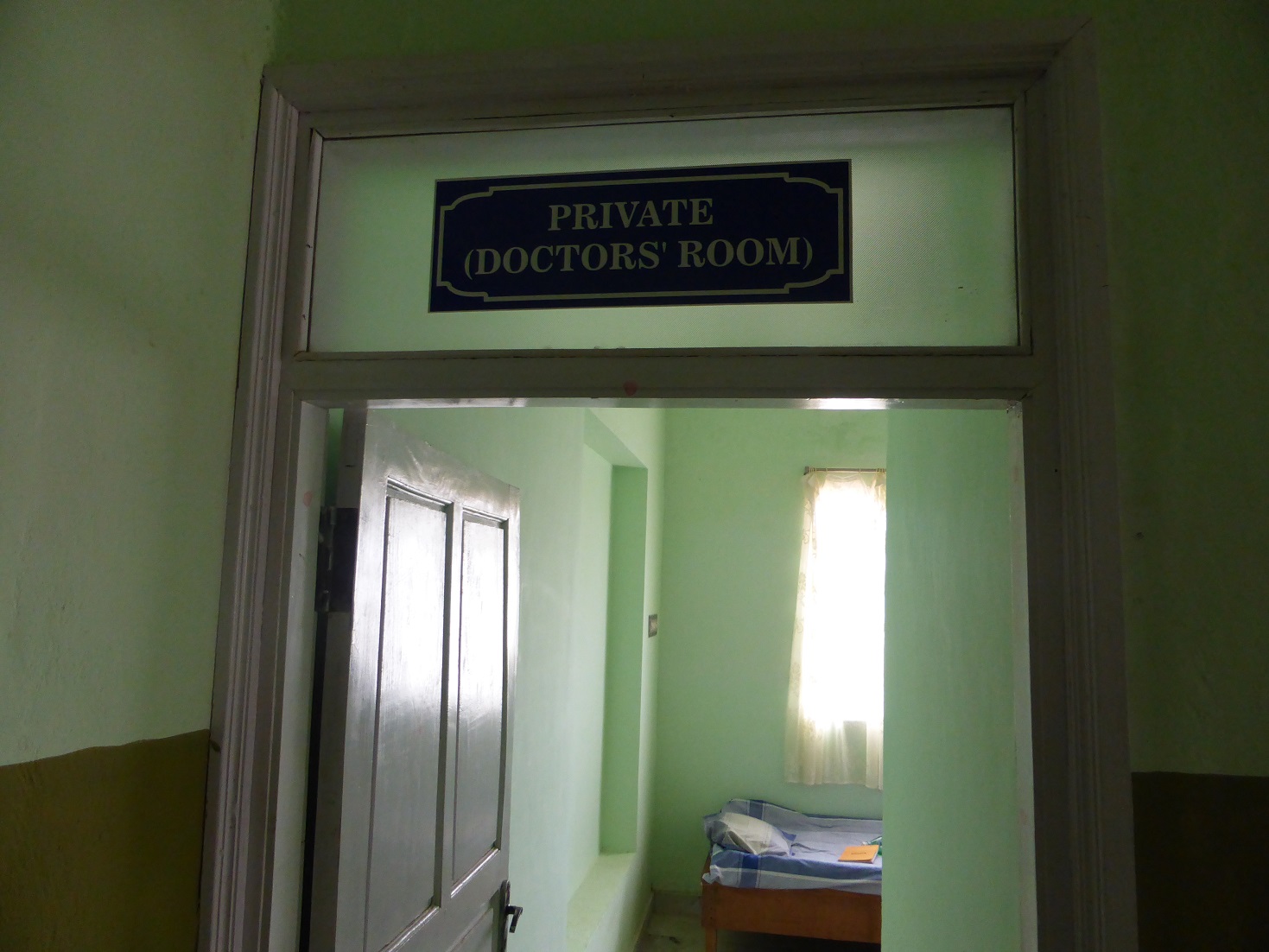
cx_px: 634
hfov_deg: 71.6
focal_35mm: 24
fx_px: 880
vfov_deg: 56.8
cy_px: 476
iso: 400
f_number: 3.3
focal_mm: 4.3
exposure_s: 1/40
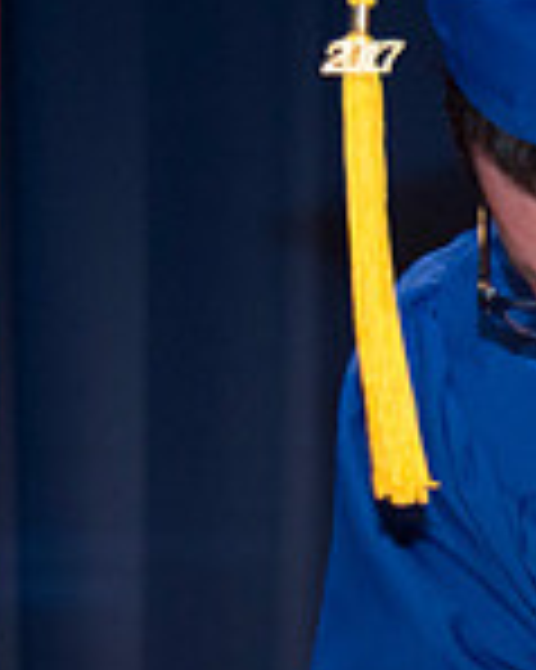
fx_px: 8496
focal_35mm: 428
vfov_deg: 4.5
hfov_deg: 3.6
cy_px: 525
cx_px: 754
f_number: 5.3
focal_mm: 90
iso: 2000
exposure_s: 1/80
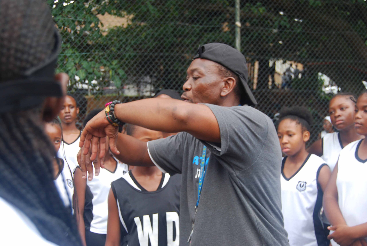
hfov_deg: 43.6
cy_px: 123
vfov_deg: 29.9
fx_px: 459
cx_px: 184
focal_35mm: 45
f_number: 4.5
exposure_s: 1/80
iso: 200
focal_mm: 30
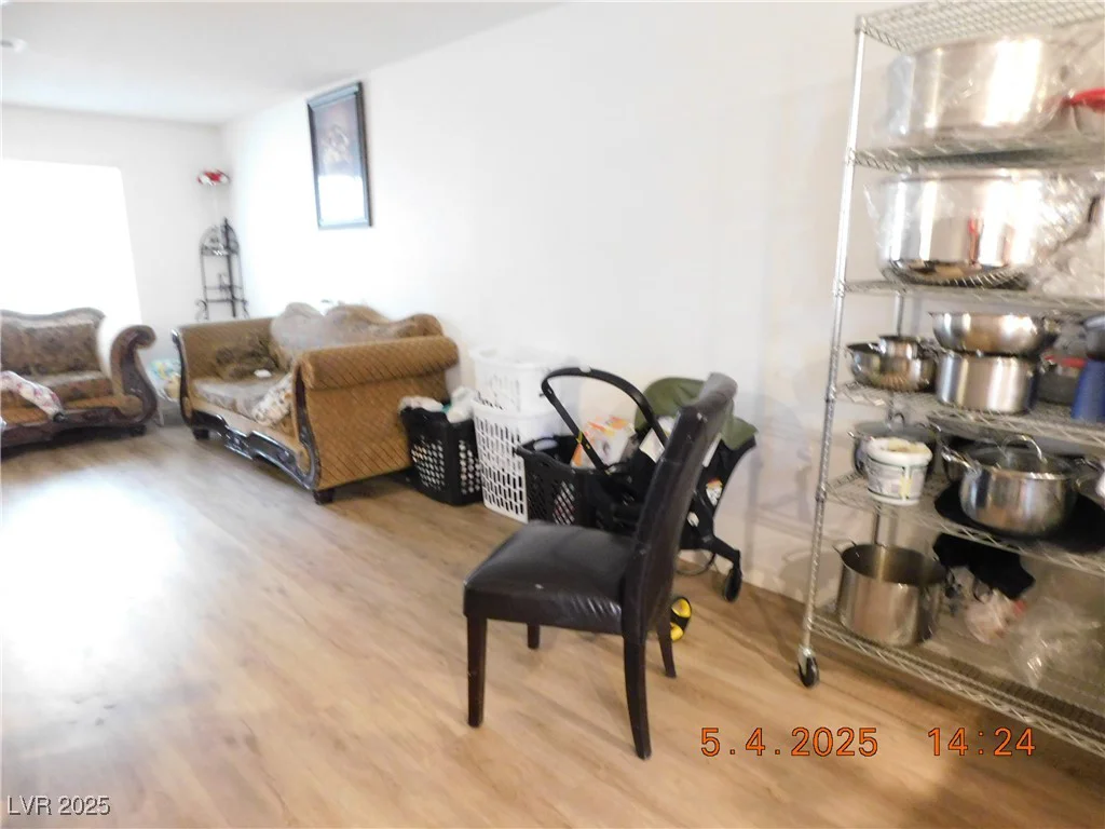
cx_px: 552
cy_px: 414
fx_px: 734
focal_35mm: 23
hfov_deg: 73.9
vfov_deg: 58.9
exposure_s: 1/8
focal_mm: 4
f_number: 3
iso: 800
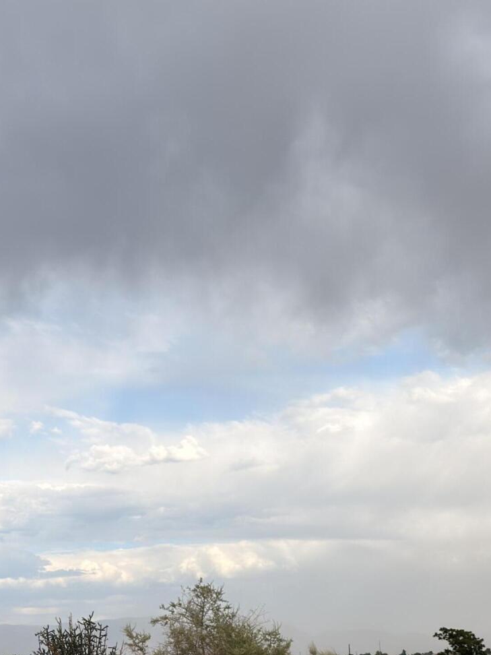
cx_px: 384
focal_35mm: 72
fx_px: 1362
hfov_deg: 20.2
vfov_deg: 26.2
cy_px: 588
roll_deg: +2.2
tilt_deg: +2.3
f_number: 1.78
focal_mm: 6.76
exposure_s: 1/2778
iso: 64
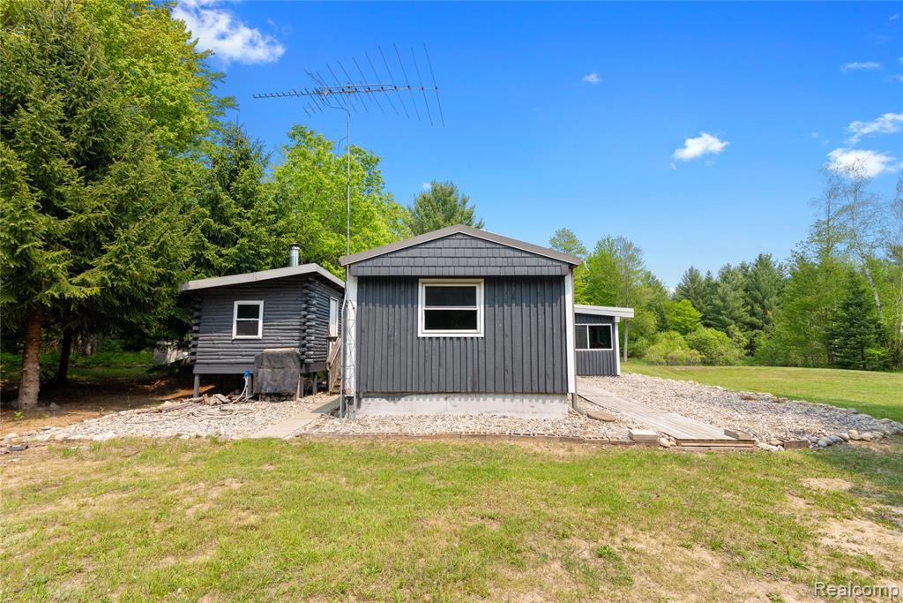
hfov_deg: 93.3
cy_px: 302
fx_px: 426
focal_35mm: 17
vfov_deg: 70.5
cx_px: 452
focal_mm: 17
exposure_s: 1/500
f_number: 9
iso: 400
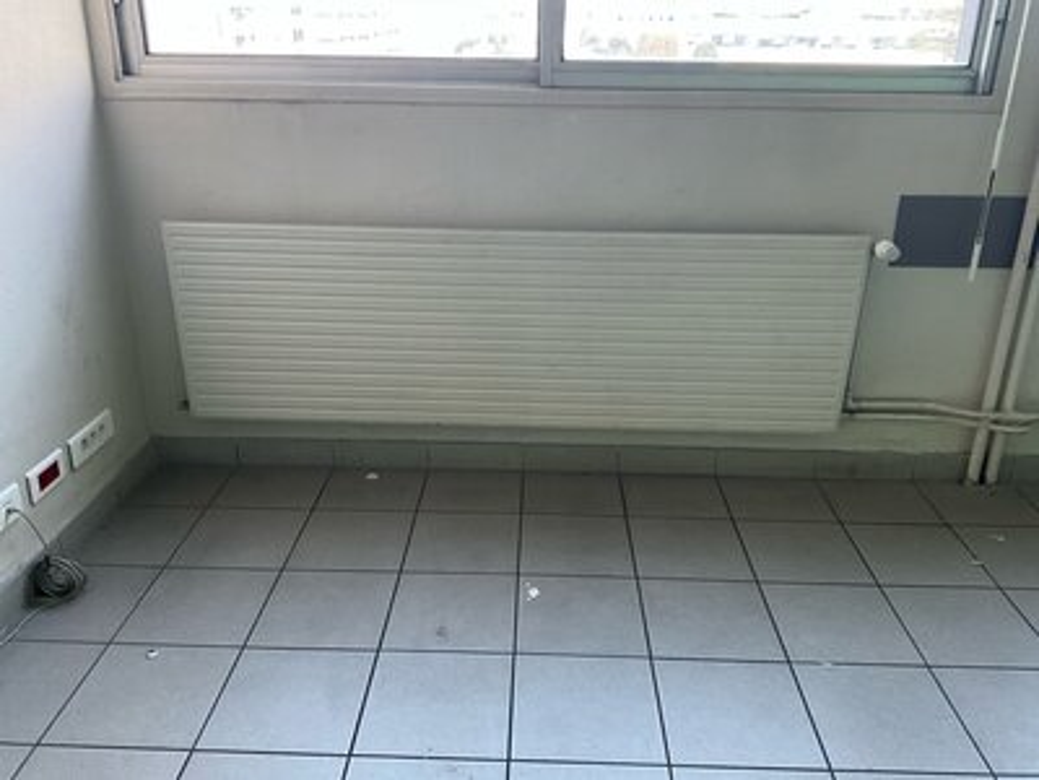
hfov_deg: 61.7
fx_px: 870
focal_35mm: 29
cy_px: 390
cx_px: 520
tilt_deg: -22.7
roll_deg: -0.8
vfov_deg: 48.2
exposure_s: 1/60
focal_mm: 3
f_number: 1.8
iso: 100
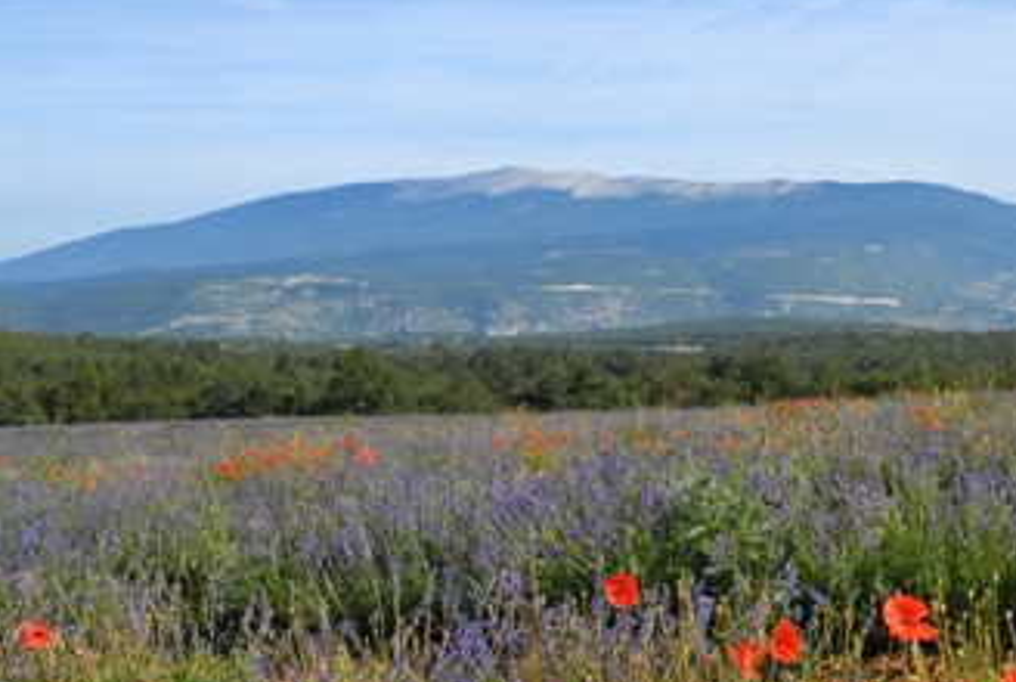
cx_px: 691
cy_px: 425
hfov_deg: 27.9
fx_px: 2027
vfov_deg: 19.1
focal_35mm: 72
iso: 400
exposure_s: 1/80
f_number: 22
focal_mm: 35
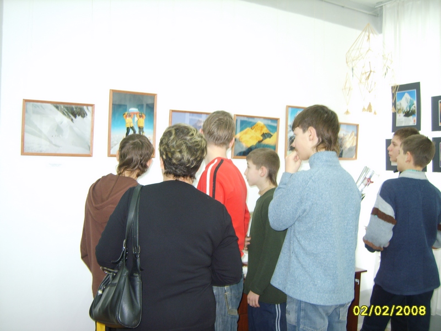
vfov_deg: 40.7
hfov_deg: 52.6
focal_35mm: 35
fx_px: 446
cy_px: 166
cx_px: 220
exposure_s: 1/30
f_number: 2.8
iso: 108
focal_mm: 7.4
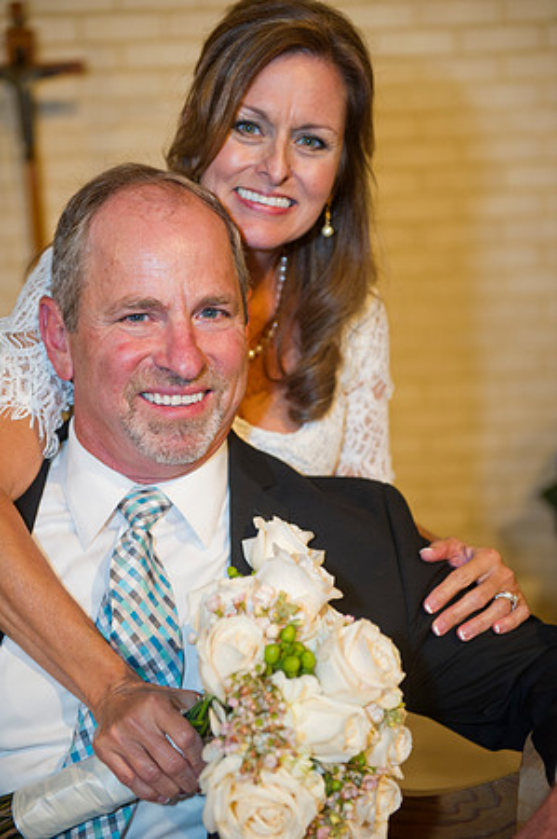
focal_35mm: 62
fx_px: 1442
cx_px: 278
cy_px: 420
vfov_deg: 32.4
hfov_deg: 21.9
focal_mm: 62
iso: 1250
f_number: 3.2
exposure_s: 1/125
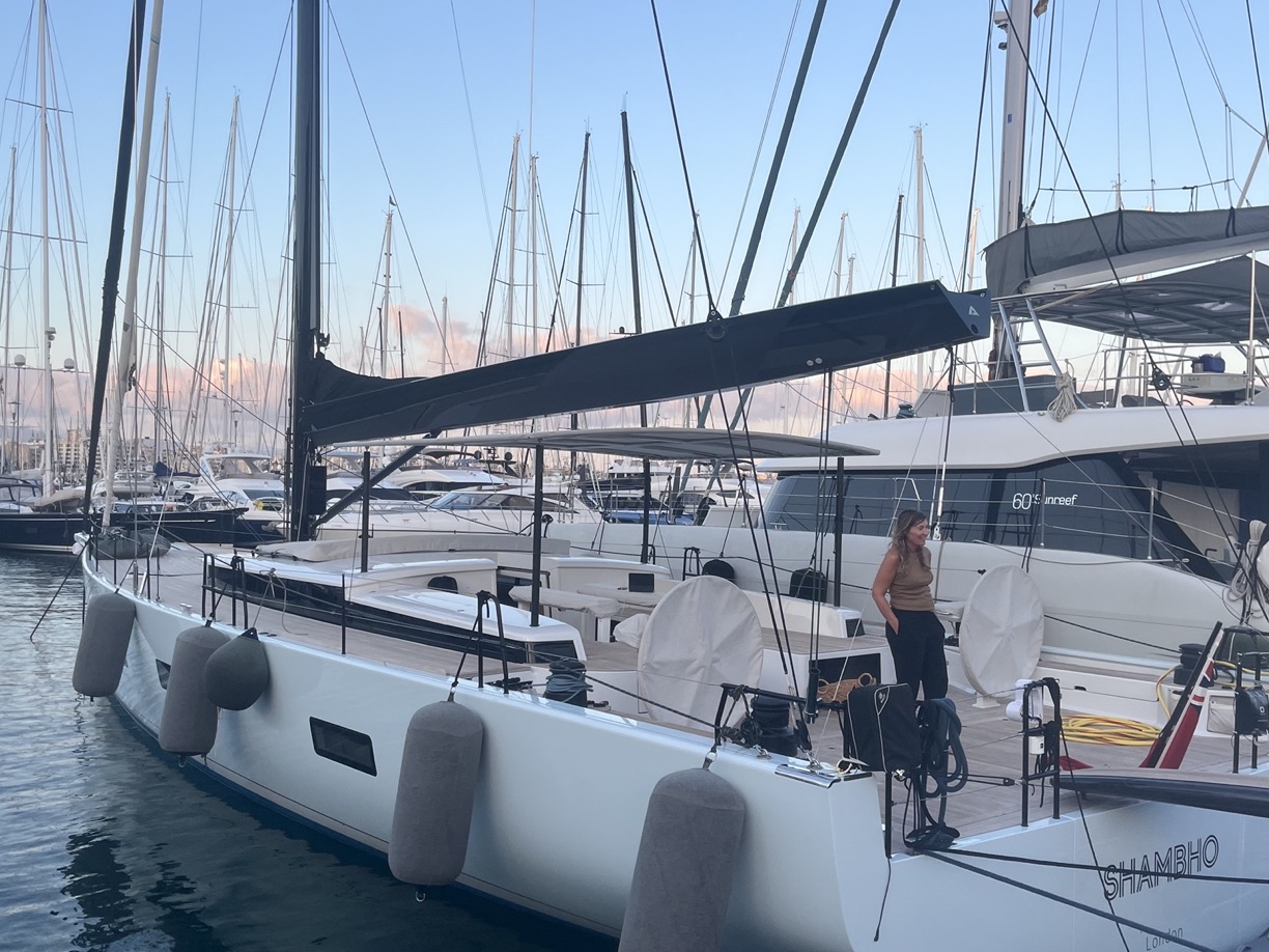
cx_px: 647
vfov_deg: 41.8
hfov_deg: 54.0
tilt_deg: -0.7
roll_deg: -1.0
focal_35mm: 34
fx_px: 1246
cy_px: 508
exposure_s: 1/605
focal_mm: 5.1
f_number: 1.6
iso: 50
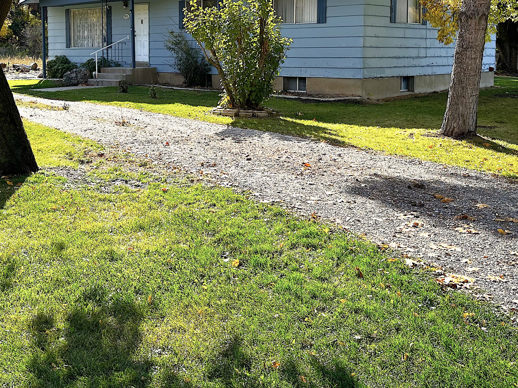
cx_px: 208
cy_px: 91
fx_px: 628
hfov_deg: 44.6
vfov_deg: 33.6
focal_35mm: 42
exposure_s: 1/1949
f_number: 1.78
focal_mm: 6.86
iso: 80
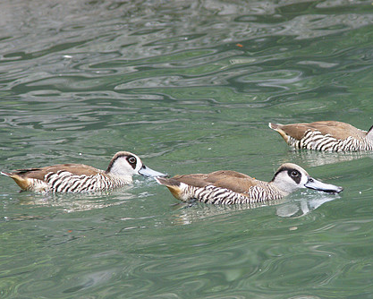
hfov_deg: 4.7
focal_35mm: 411
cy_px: 159
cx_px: 244
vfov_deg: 3.8
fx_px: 4539
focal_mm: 210
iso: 1600
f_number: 8
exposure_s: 1/200
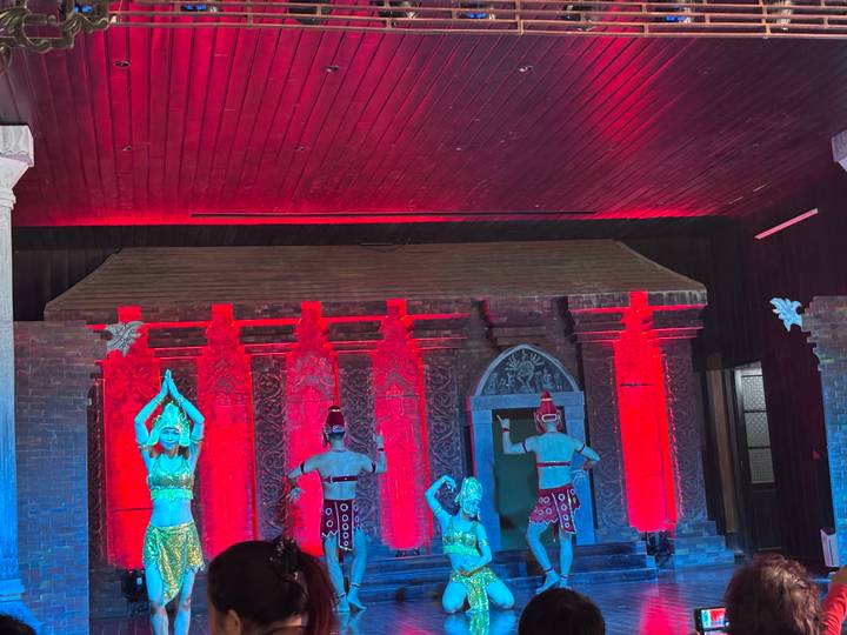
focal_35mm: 52
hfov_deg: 36.8
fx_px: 1272
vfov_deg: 28.0
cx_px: 424
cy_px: 318
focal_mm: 5.96
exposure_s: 1/30
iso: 320
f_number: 1.6
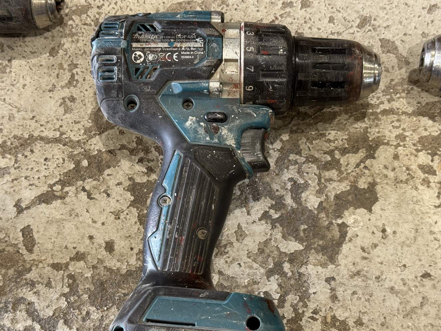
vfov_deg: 25.2
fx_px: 739
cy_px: 197
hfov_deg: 33.2
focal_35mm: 58
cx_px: 234
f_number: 1.78
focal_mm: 6.76
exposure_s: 1/73
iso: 100
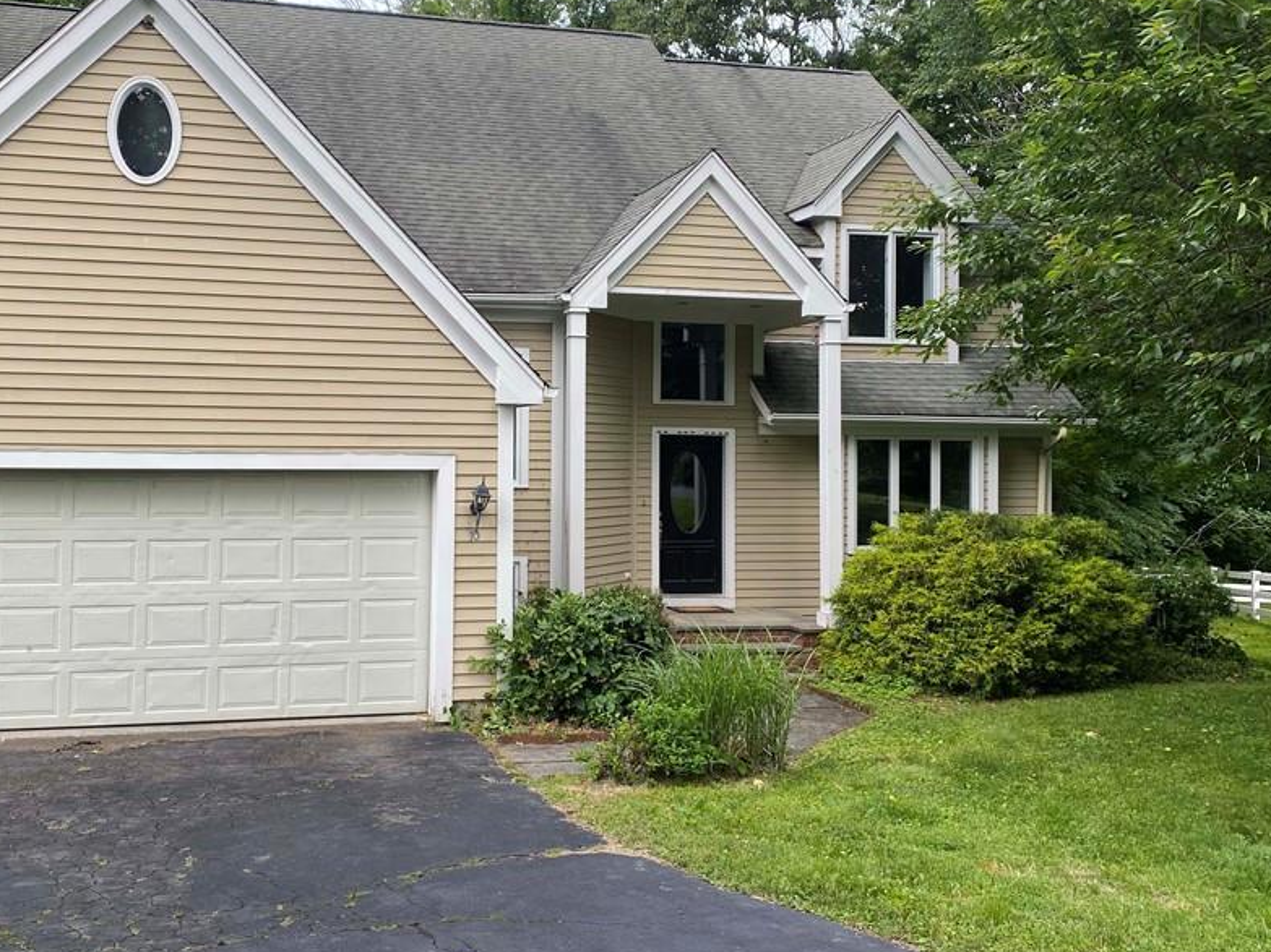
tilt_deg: +1.4
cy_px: 443
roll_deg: -0.4
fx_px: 1248
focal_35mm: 34
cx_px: 477
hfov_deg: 53.4
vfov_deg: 41.8
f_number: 1.8
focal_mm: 4.25
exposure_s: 1/210
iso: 32
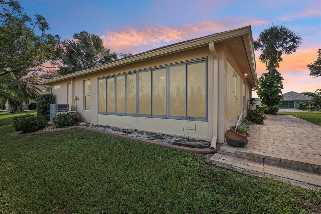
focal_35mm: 16
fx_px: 143
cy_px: 107
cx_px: 160
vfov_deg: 73.7
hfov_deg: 96.7
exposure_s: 1/250
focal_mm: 16
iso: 400
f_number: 8
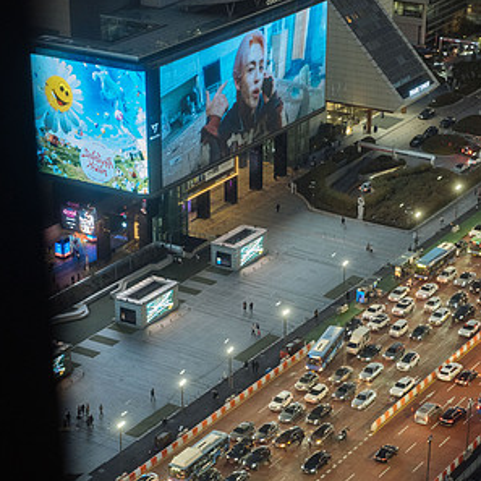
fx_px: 1478
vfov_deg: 18.4
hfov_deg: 18.5
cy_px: 343
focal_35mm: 94
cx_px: 240
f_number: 3.2
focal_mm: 48.5
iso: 1600
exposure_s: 1/60
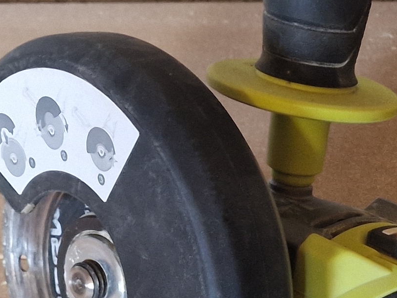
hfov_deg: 16.8
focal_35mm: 114
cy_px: 317
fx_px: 1307
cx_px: 430
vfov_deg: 12.8
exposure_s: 1/33
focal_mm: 6.4
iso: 640
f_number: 1.8
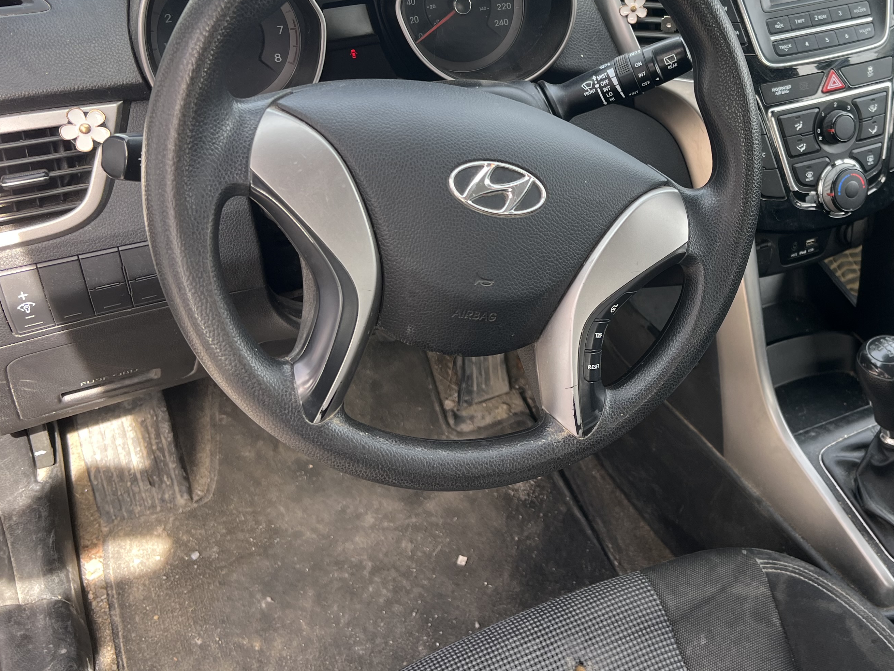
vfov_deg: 35.6
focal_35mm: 40
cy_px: 223
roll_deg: -2.9
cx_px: 629
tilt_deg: -36.9
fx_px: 1033
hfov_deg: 45.7
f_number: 1.5
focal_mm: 5.7
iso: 40
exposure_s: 1/145
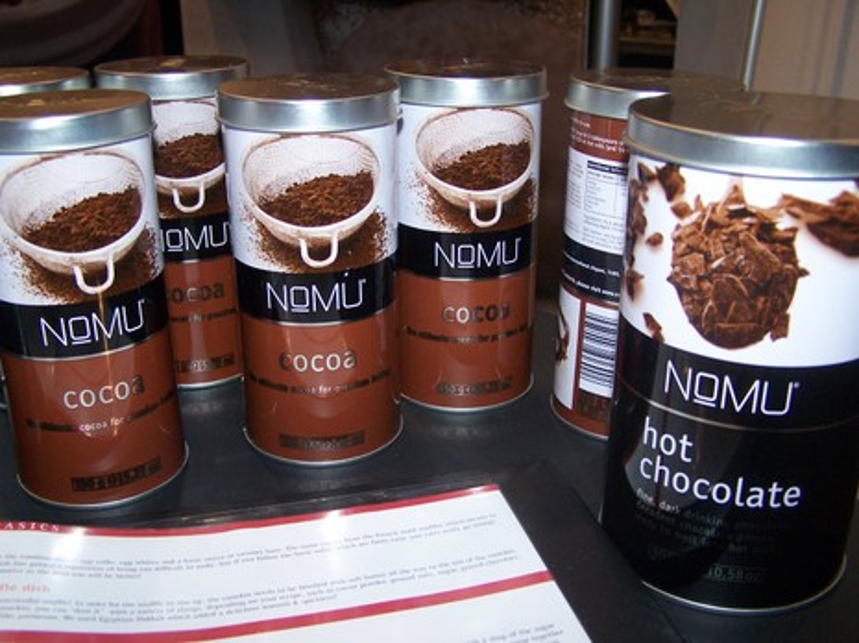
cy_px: 322
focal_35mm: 38
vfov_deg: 37.7
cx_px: 430
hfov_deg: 49.0
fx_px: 942
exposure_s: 1/60
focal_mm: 6.3
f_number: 2.8
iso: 140
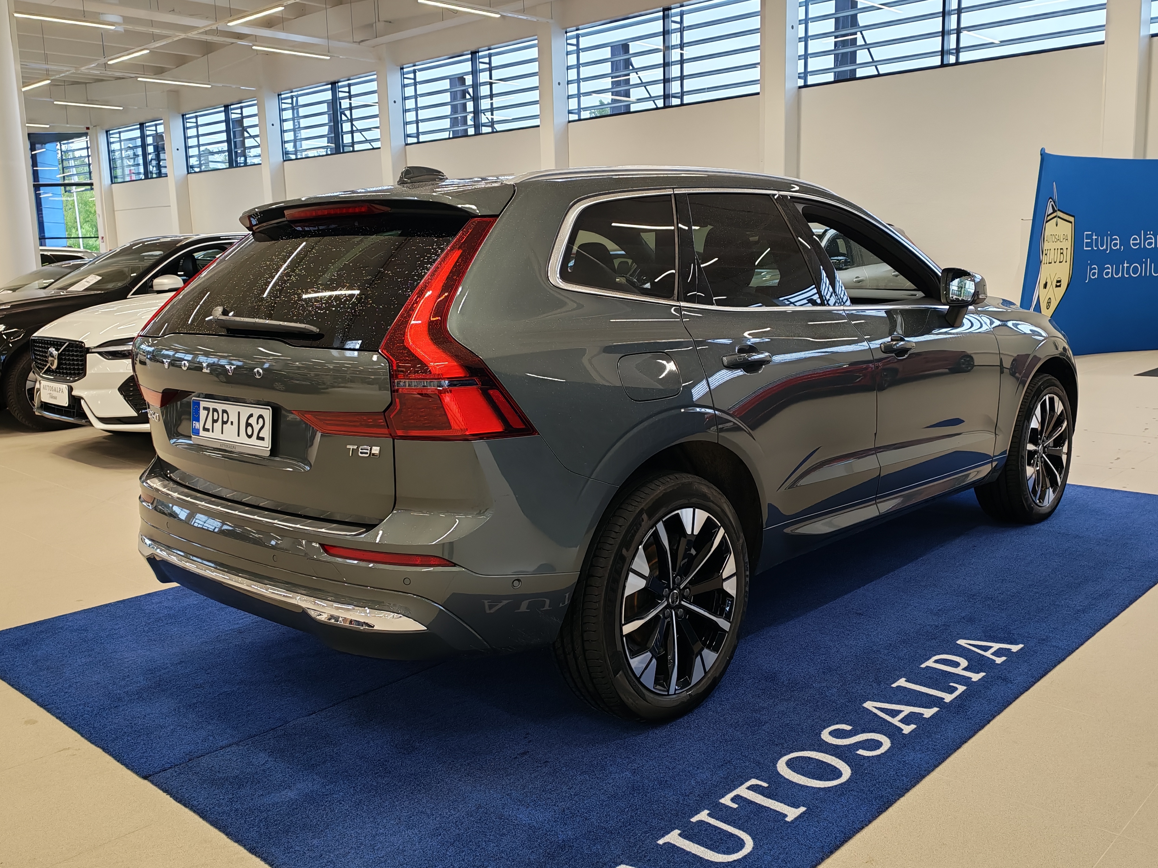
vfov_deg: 44.2
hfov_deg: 56.8
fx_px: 1070
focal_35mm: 32
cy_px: 434
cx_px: 579
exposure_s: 1/100
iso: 160
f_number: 1.9
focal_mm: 6.12
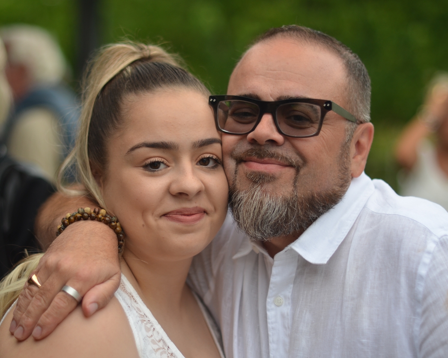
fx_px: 1140
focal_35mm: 86
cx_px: 178
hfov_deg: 22.2
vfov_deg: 17.9
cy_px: 177
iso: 200
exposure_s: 1/800
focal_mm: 50
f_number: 1.4
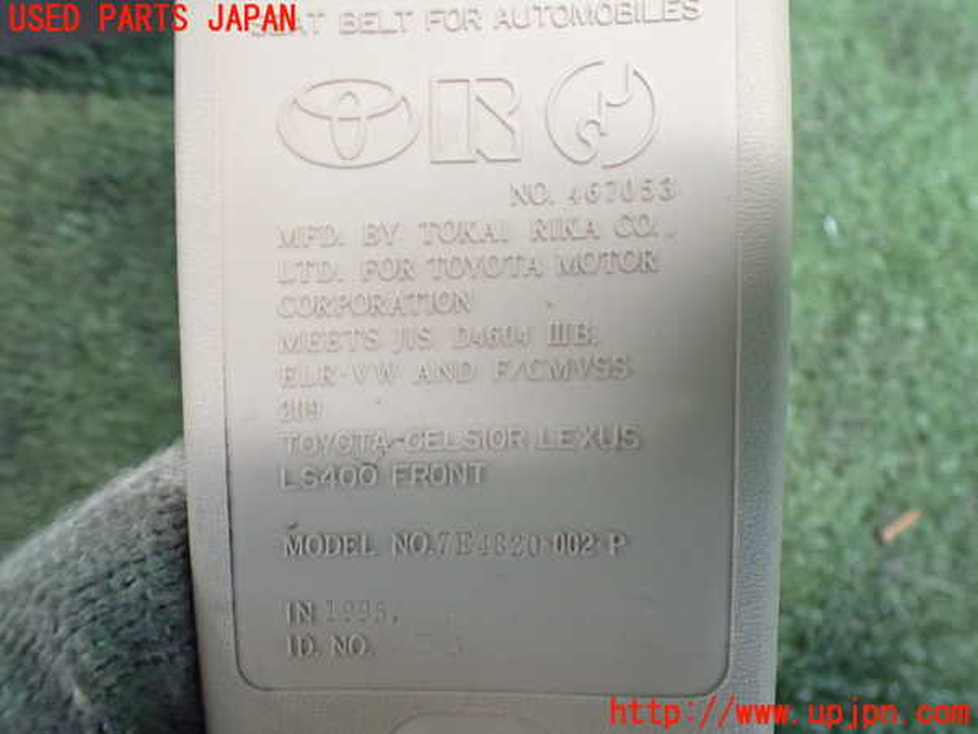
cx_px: 489
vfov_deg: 46.8
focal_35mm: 30
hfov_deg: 60.0
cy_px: 367
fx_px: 848
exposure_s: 1/30
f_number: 2.3
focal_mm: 5.4
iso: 800
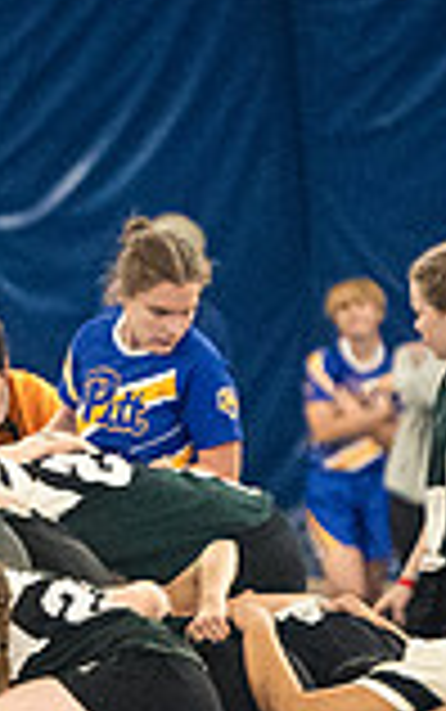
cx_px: -306
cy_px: 652
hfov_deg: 1.2
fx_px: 21800
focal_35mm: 1123
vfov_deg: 1.9
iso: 12800
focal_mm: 200
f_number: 2.8
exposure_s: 1/500
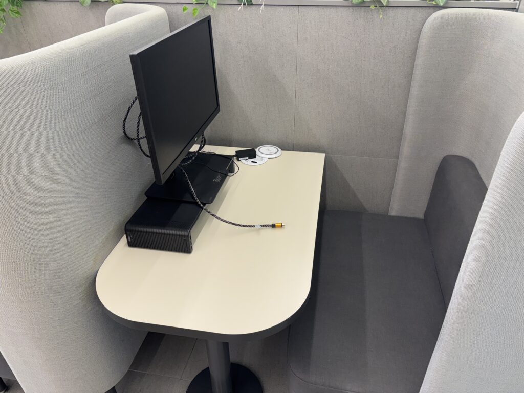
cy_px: 196
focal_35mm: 26
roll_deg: +0.9
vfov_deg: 53.1
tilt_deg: -32.4
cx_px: 262
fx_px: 394
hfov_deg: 67.3
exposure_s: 1/120
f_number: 1.6
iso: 100
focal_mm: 5.96
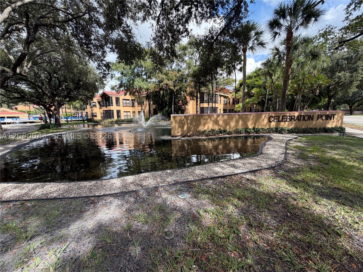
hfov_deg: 102.1
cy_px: 136
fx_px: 147
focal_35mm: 14
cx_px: 182
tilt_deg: -8.8
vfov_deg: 85.7
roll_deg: +2.0
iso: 50
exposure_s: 1/502
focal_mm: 2.22
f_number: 2.2
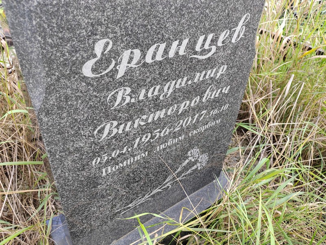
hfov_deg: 65.3
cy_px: 122
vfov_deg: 51.4
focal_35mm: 27
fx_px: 254
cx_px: 163
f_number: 1.9
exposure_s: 1/130
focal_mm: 5.52
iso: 100
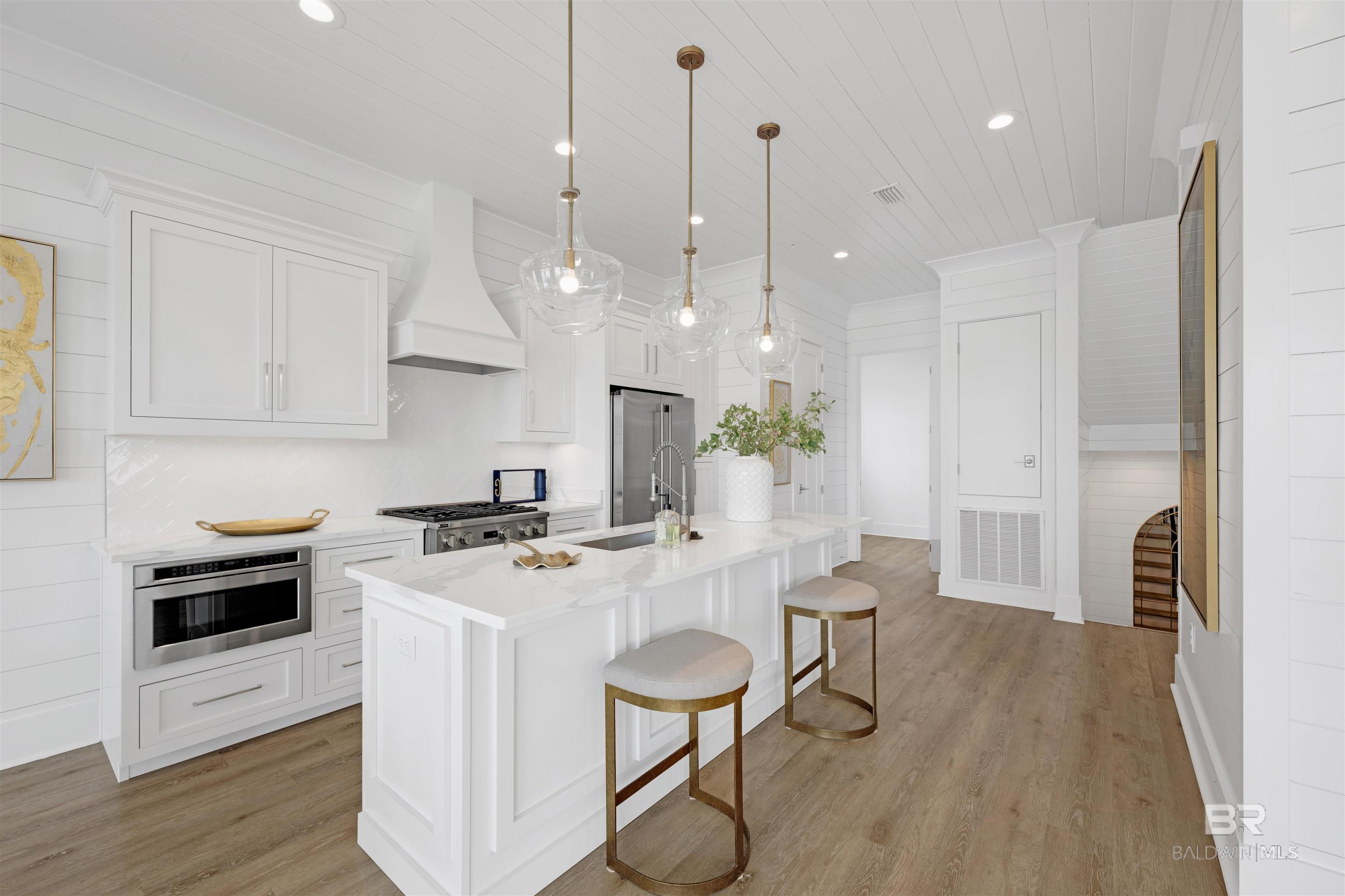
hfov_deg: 102.3
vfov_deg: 79.2
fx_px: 542
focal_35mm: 14
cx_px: 672
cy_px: 448
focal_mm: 14.5
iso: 400
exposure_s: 1/15
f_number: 11
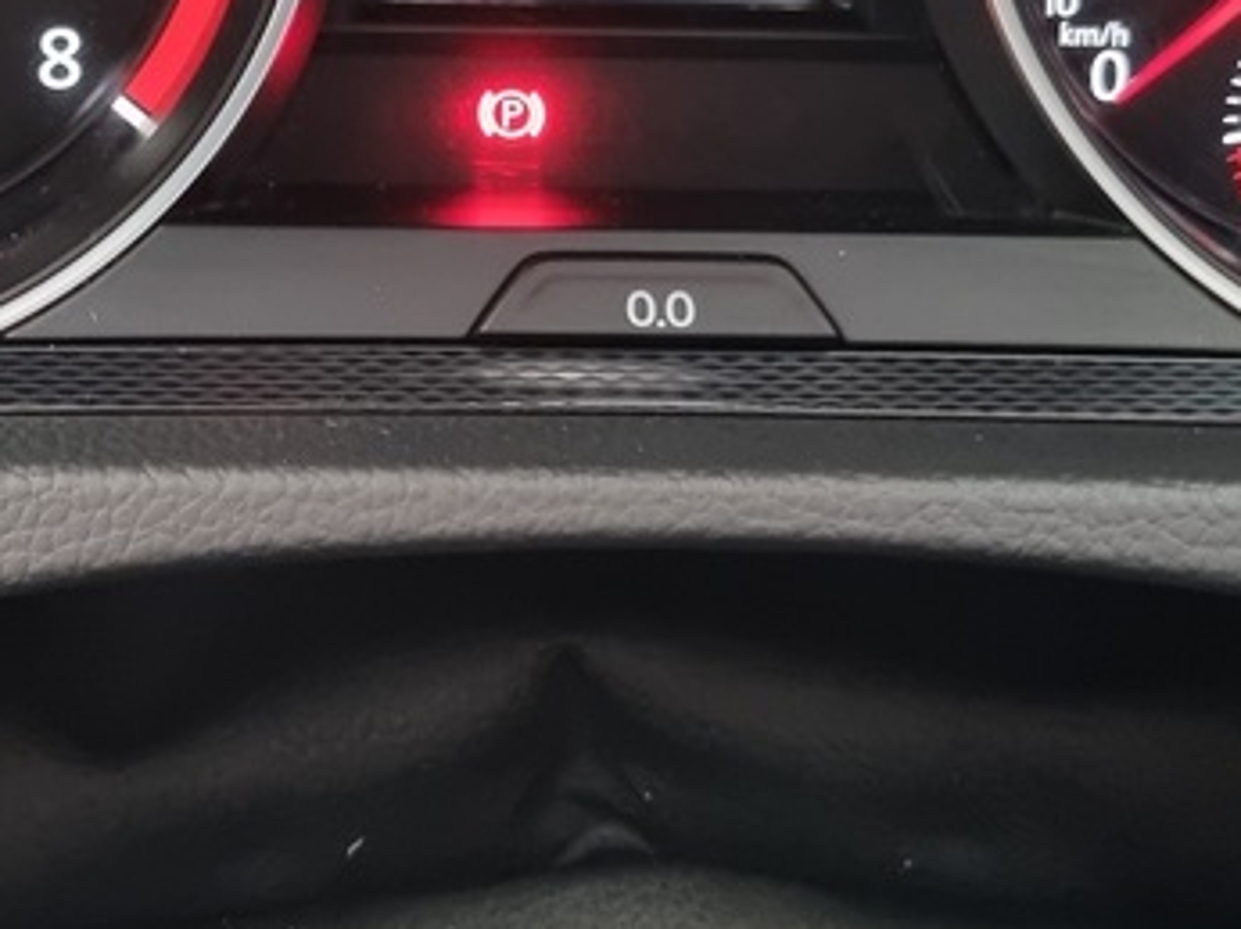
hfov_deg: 25.2
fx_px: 2759
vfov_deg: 19.0
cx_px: 366
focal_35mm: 77
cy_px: 251
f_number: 1.8
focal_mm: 5.4
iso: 1000
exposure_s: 1/24
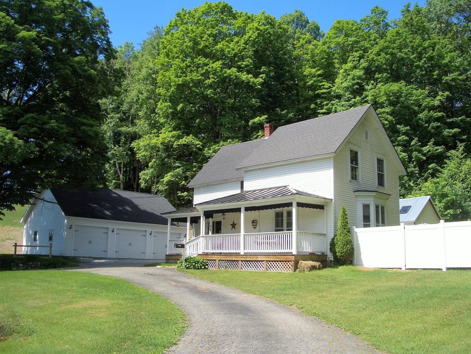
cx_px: 236
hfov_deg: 52.6
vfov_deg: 40.7
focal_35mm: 35
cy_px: 177
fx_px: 476
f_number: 4.3
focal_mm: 5.8
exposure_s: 1/250
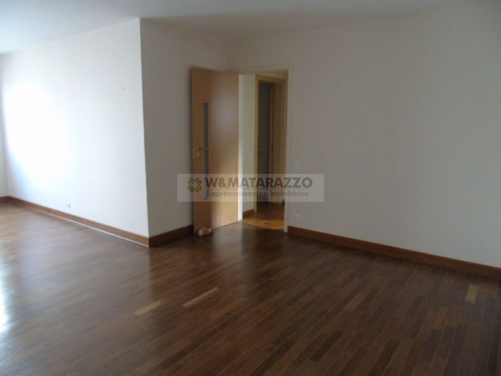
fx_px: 362
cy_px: 188
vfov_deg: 54.9
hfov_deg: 69.4
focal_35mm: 25
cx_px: 250
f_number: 3.4
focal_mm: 4.4
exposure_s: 1/30
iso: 500
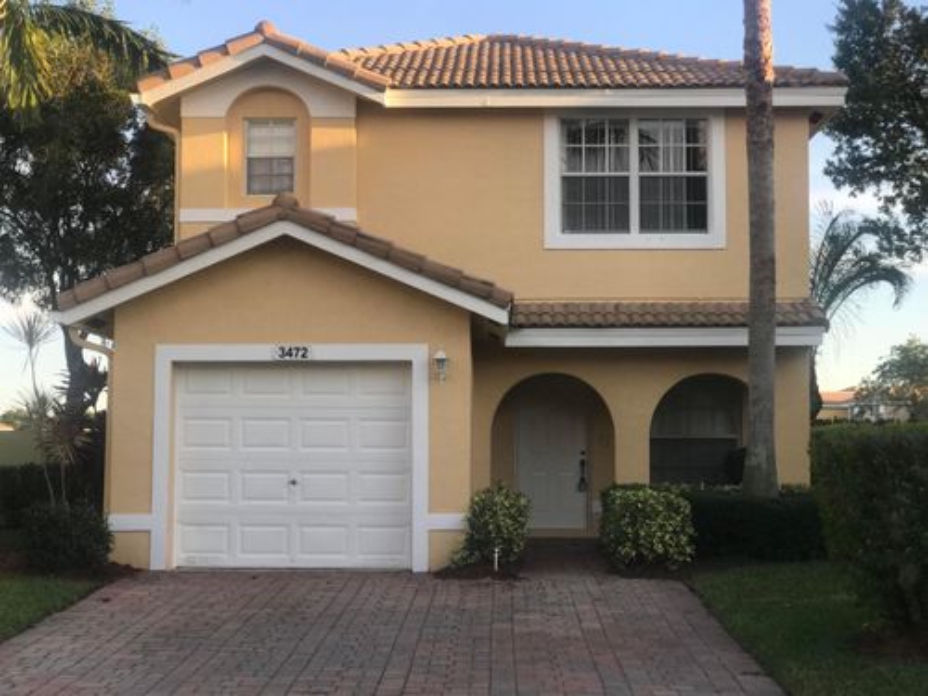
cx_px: 464
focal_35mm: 57
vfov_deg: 25.7
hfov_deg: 33.8
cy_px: 348
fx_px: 1528
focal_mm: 6.6
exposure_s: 1/205
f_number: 2.8
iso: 20
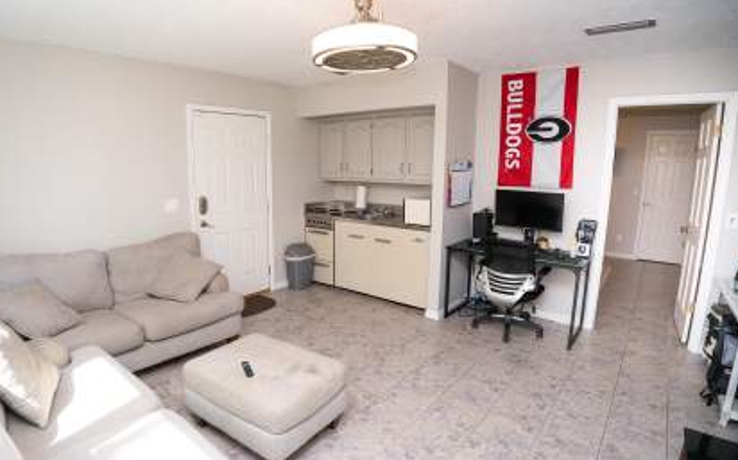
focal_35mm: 19
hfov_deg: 87.7
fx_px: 382
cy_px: 233
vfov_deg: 62.1
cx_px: 330
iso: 400
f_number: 4
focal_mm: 16
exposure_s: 1/160
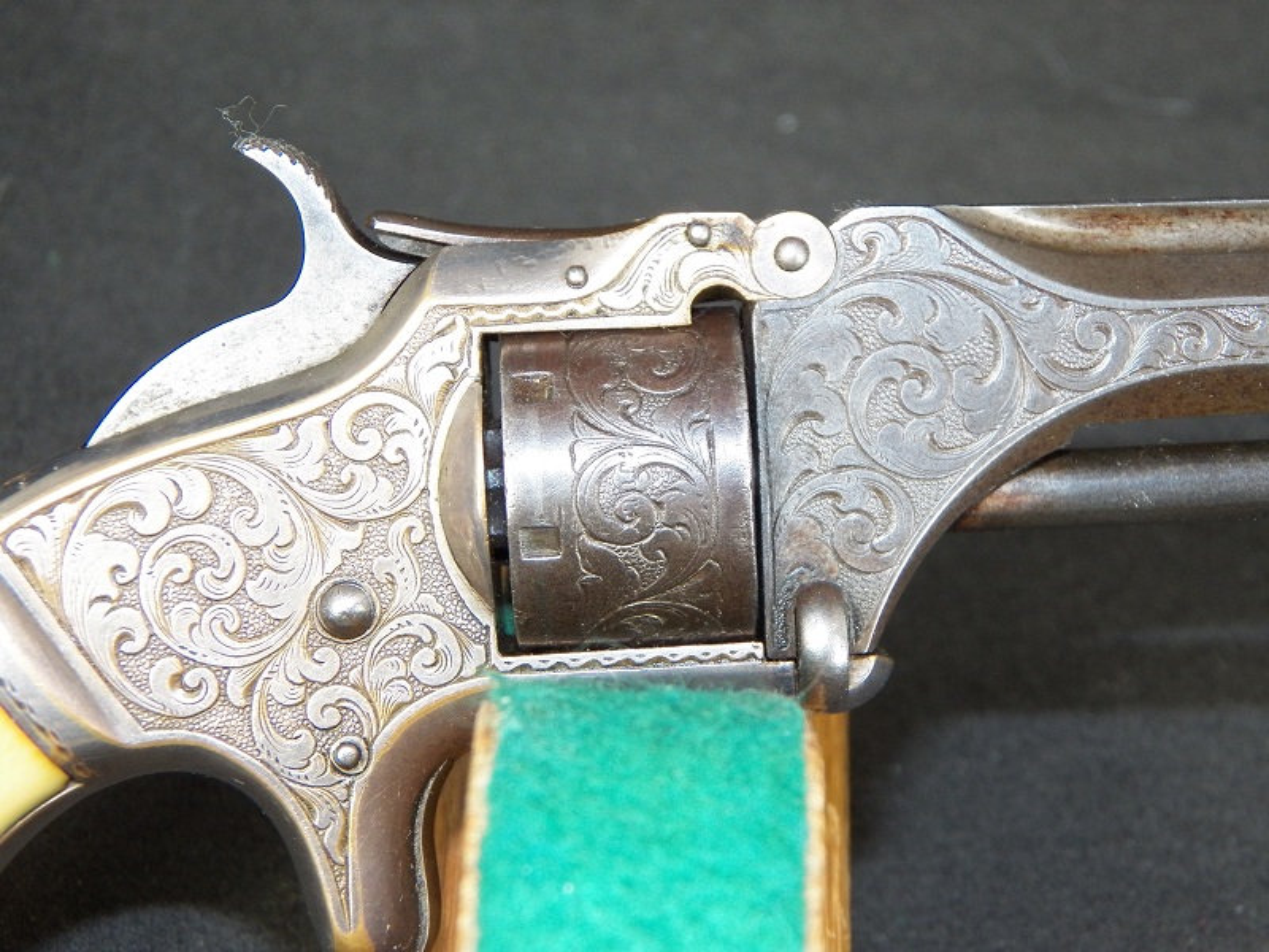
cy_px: 476
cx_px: 634
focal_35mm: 74
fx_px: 2713
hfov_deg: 26.3
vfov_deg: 19.9
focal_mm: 13.2
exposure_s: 1/40
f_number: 3.6
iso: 250
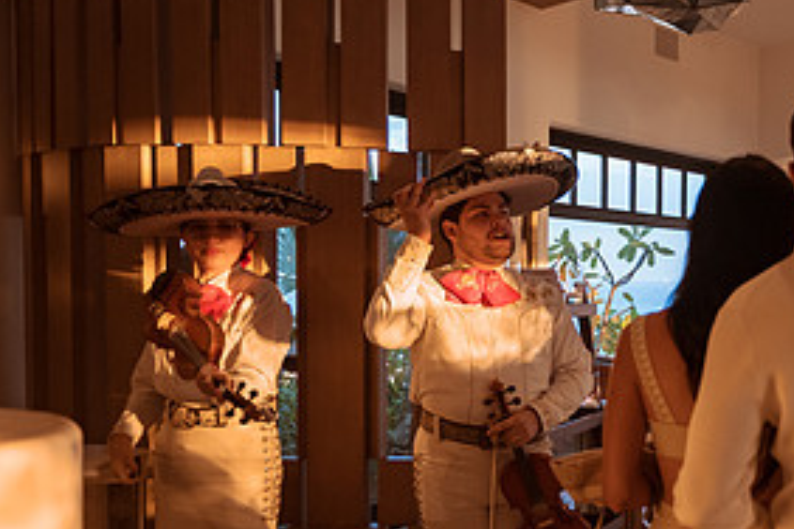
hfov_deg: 34.7
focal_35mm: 51
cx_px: 825
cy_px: 345
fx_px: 1125
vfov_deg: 26.4
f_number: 2.8
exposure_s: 1/320
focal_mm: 24
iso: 900
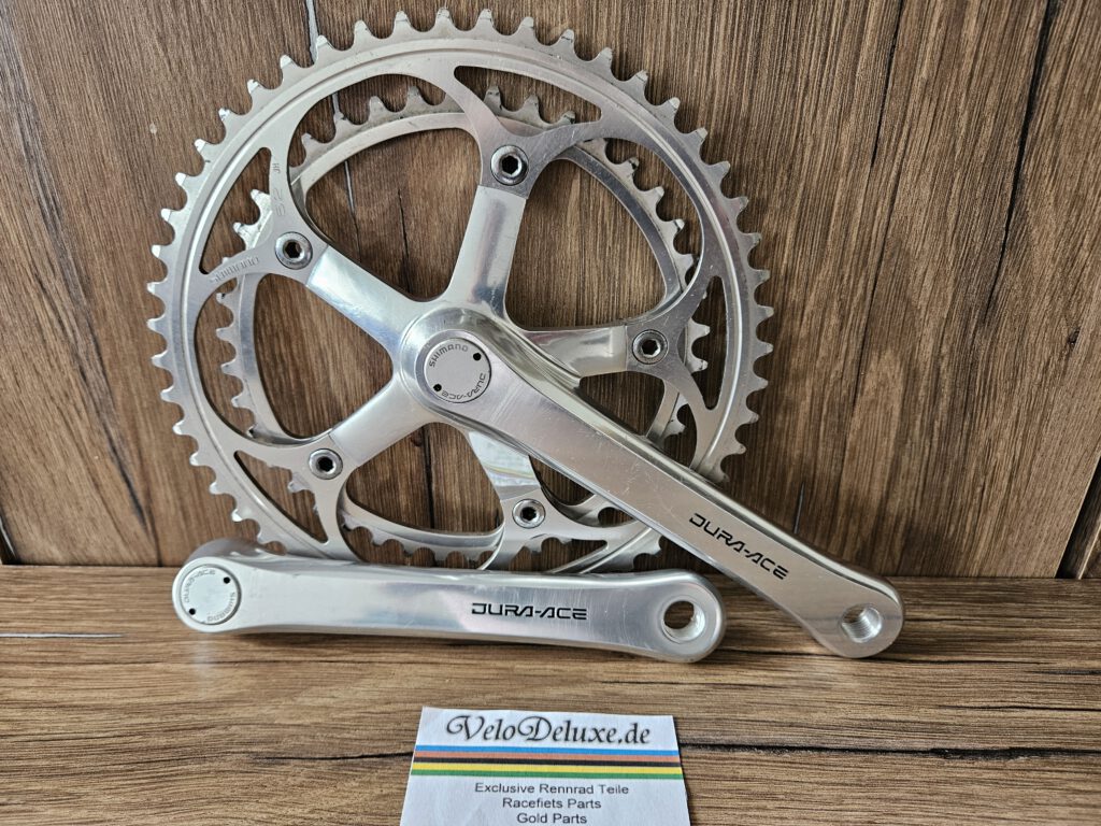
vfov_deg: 58.9
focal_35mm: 23
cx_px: 550
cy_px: 413
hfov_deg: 73.9
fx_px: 732
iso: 320
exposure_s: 1/142
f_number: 1.8
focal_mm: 5.4
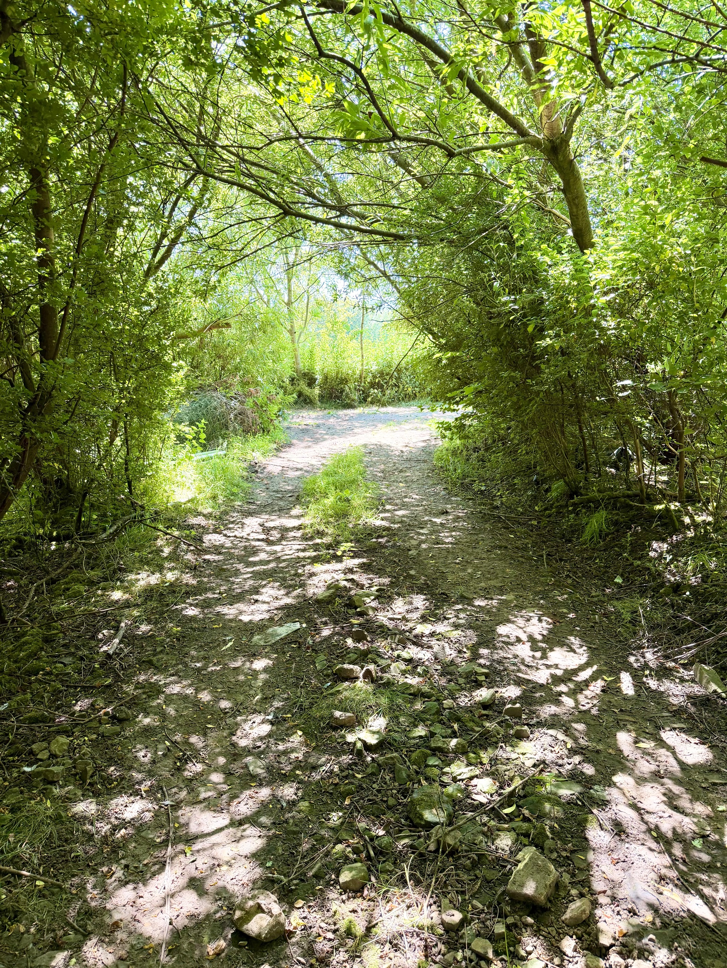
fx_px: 672
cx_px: 364
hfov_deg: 56.8
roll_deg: -0.1
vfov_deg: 71.6
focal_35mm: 24
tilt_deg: -15.0
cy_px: 484
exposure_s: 1/149
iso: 125
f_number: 1.78
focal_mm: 6.76
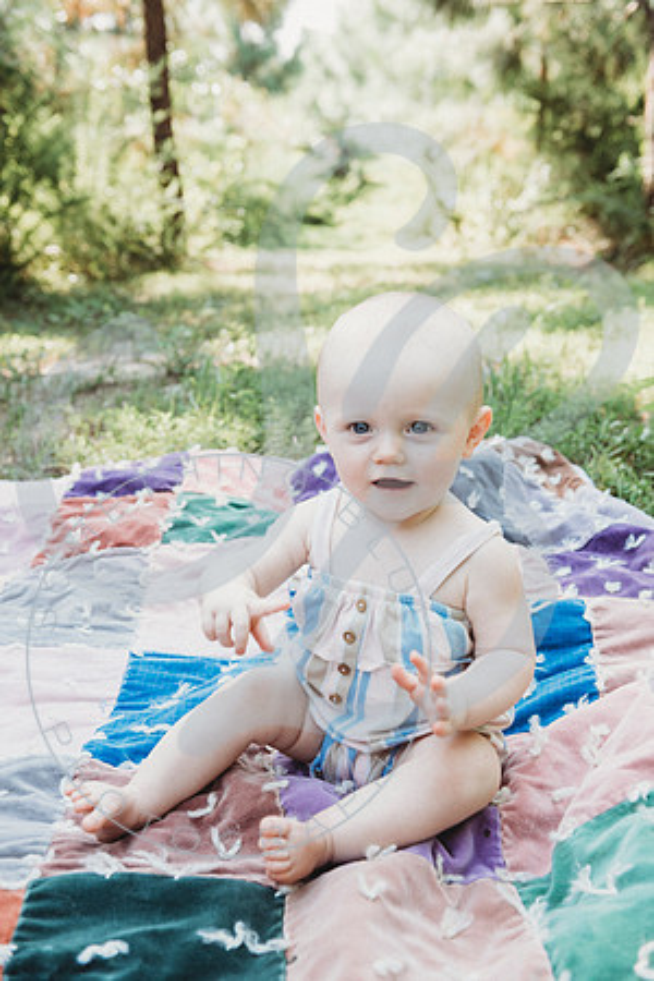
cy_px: 490
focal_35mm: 40
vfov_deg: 48.5
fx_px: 1090
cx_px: 327
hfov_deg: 33.4
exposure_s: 1/125
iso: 200
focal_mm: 40
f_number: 5
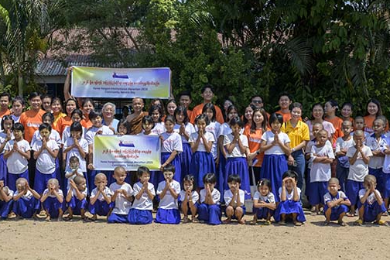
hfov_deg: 33.8
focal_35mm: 59
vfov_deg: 23.0
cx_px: 152
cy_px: 128
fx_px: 639
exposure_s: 1/500
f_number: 8
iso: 220
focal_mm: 31
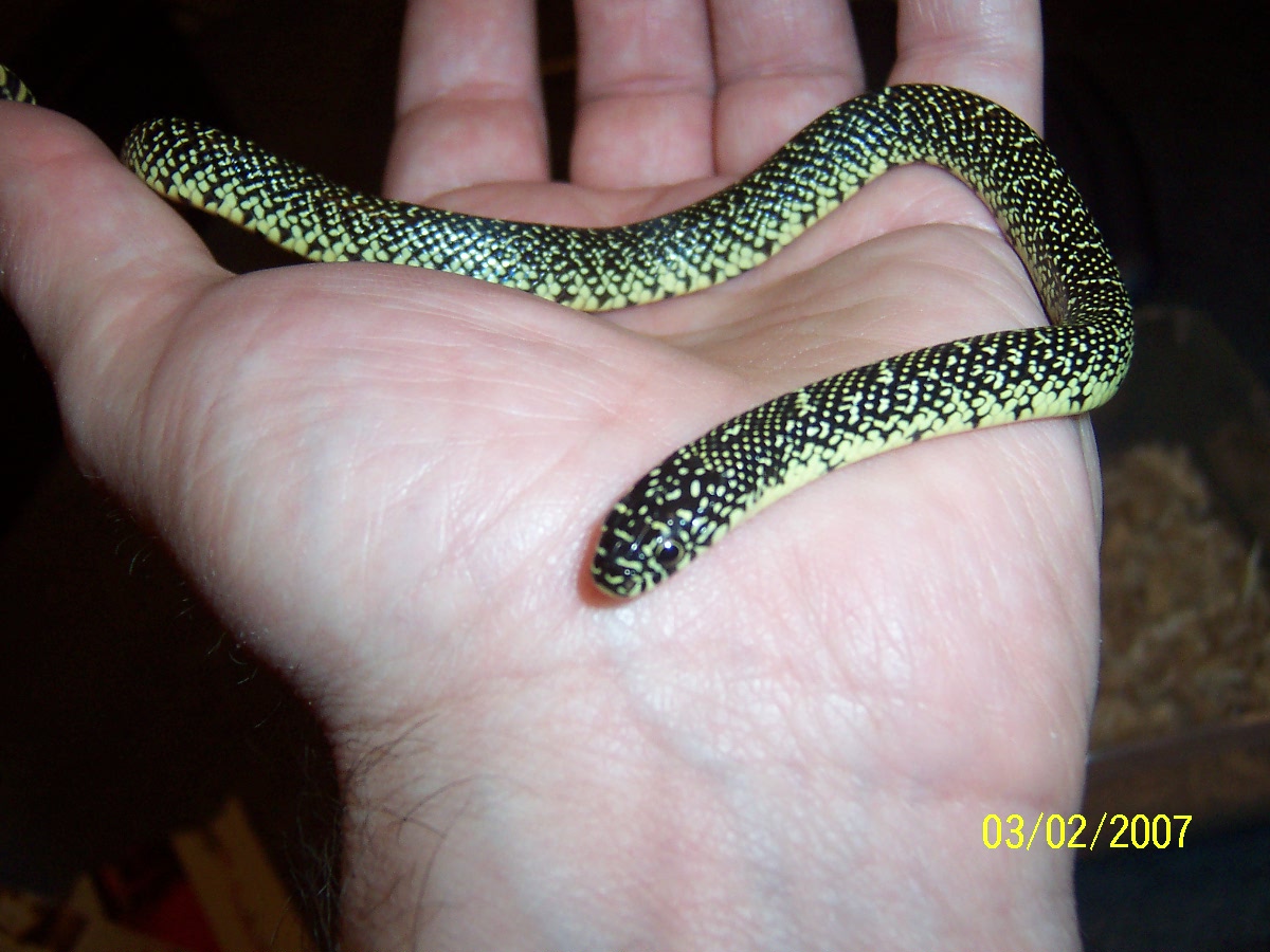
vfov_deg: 39.7
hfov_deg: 51.4
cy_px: 476
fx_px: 1321
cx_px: 635
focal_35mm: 36
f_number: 2.8
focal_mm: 5.6
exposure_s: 1/60
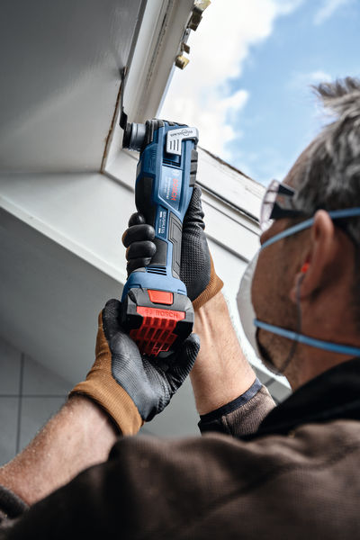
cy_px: 270
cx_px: 180
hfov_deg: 31.2
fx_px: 645
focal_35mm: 43
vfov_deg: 45.4
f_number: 5
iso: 200
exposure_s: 1/320
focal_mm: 43
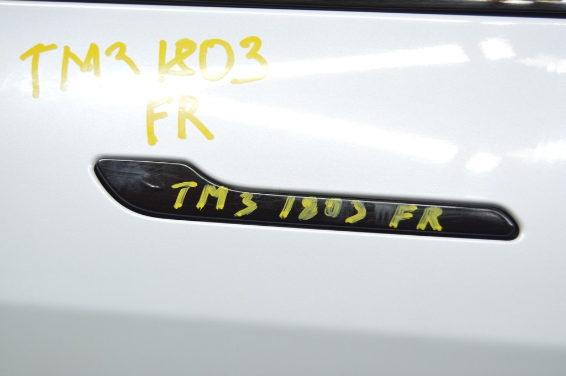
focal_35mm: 68
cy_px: 188
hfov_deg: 29.9
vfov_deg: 20.1
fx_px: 1060
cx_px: 283
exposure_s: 1/20
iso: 400
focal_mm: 45
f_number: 5.6
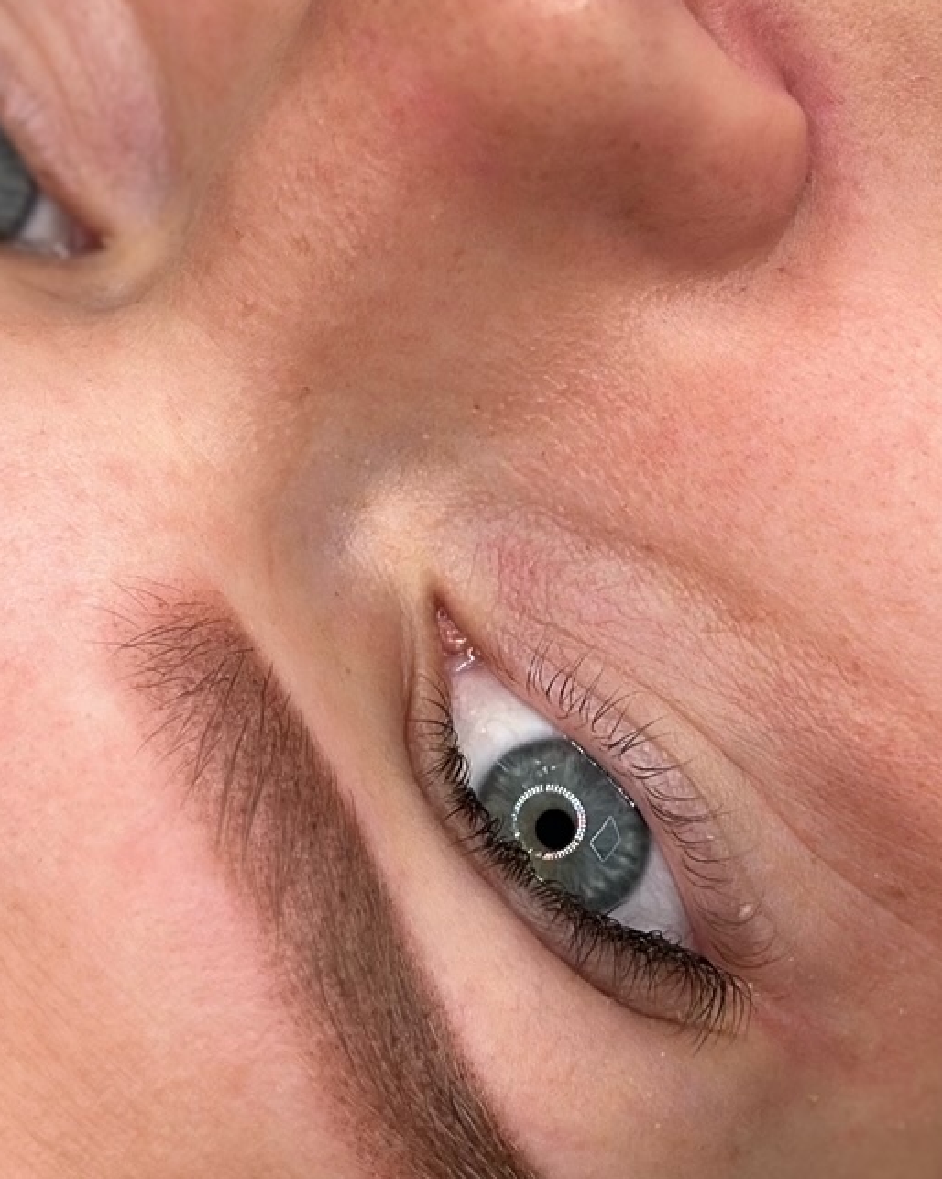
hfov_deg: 10.5
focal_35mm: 147
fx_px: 5125
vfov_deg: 13.0
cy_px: 183
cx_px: 641
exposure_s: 1/439
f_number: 1.78
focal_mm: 6.86
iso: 80
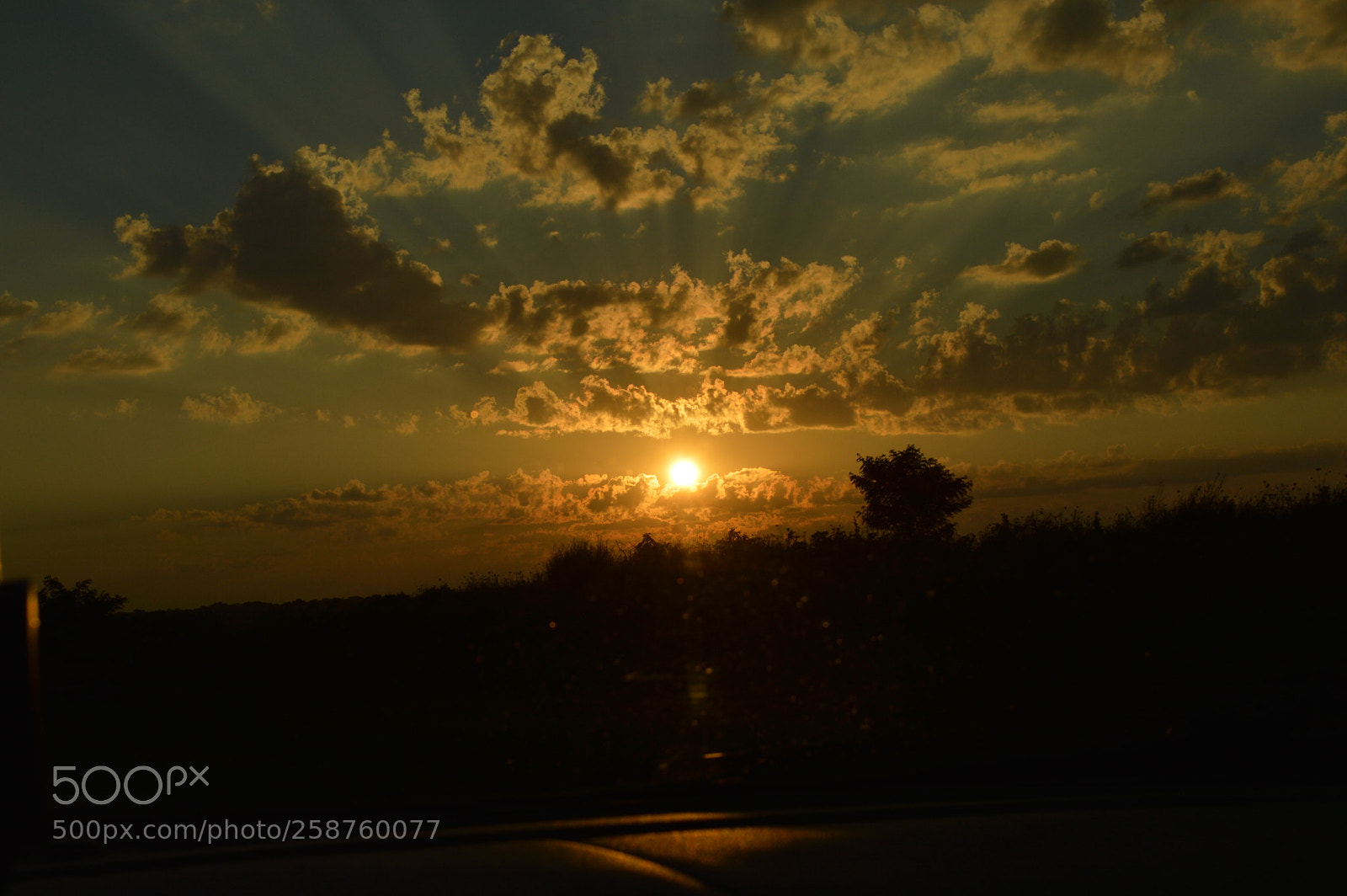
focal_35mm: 57
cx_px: 674
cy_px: 448
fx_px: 2131
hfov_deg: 35.1
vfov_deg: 23.7
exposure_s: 1/640
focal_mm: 38
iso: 100
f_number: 13
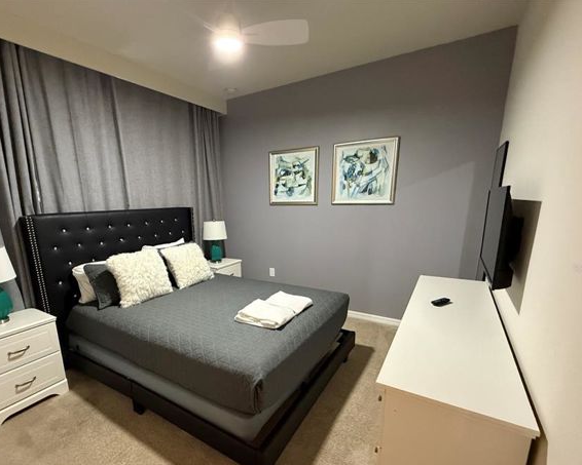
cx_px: 253
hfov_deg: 89.2
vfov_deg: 76.5
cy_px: 268
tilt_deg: -13.6
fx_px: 293
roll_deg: +1.7
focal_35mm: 17
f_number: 2.2
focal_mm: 2.22
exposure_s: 1/60
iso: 640
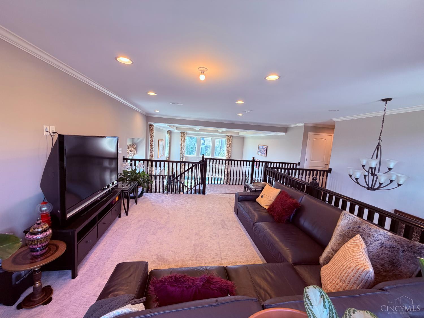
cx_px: 212
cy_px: 159
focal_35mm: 14
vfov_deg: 85.7
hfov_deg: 102.1
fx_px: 171
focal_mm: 2.22
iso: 160
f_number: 2.2
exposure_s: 1/60
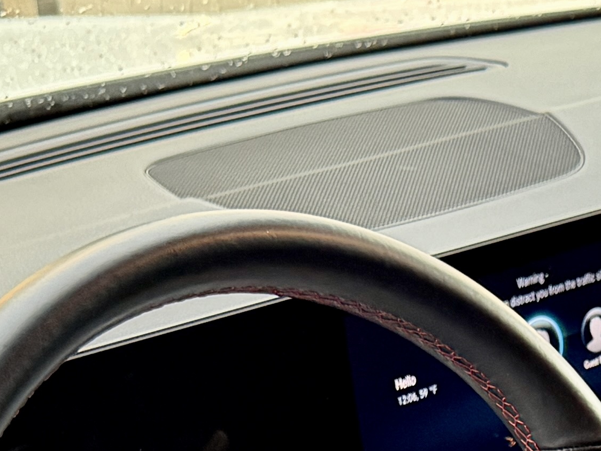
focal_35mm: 122
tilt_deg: -31.5
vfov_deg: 11.2
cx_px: 628
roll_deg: +2.5
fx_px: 2118
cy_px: 857
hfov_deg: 15.8
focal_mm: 6.76
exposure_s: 1/60
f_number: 1.78
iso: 500
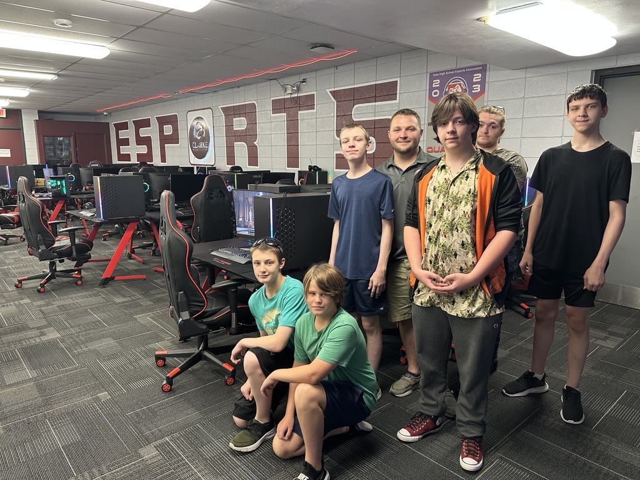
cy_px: 240
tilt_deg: -9.6
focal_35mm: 24
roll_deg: -0.3
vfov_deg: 56.8
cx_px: 320
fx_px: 444
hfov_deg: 71.6
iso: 160
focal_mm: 6.86
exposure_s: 1/60
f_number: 1.78
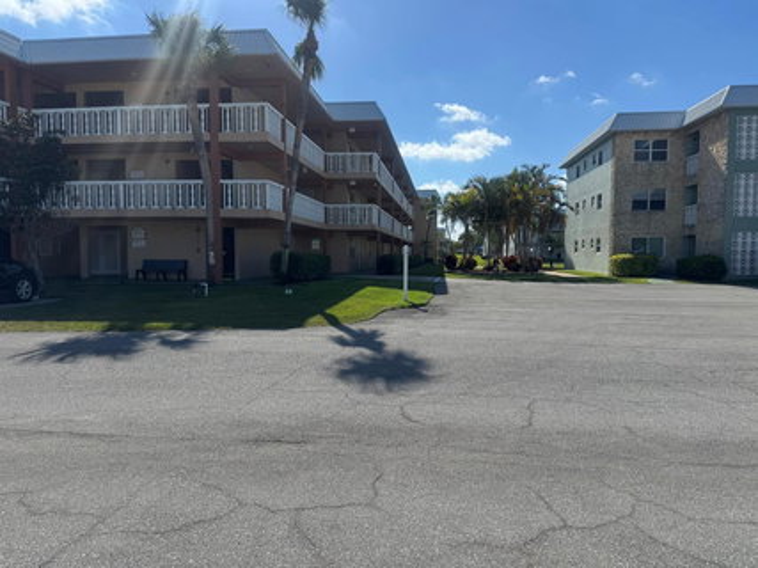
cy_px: 284
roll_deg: -0.4
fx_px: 525
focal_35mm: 24
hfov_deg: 71.6
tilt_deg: -3.0
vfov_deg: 56.8
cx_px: 379
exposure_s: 1/7092
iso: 80
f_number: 1.78
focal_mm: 6.76
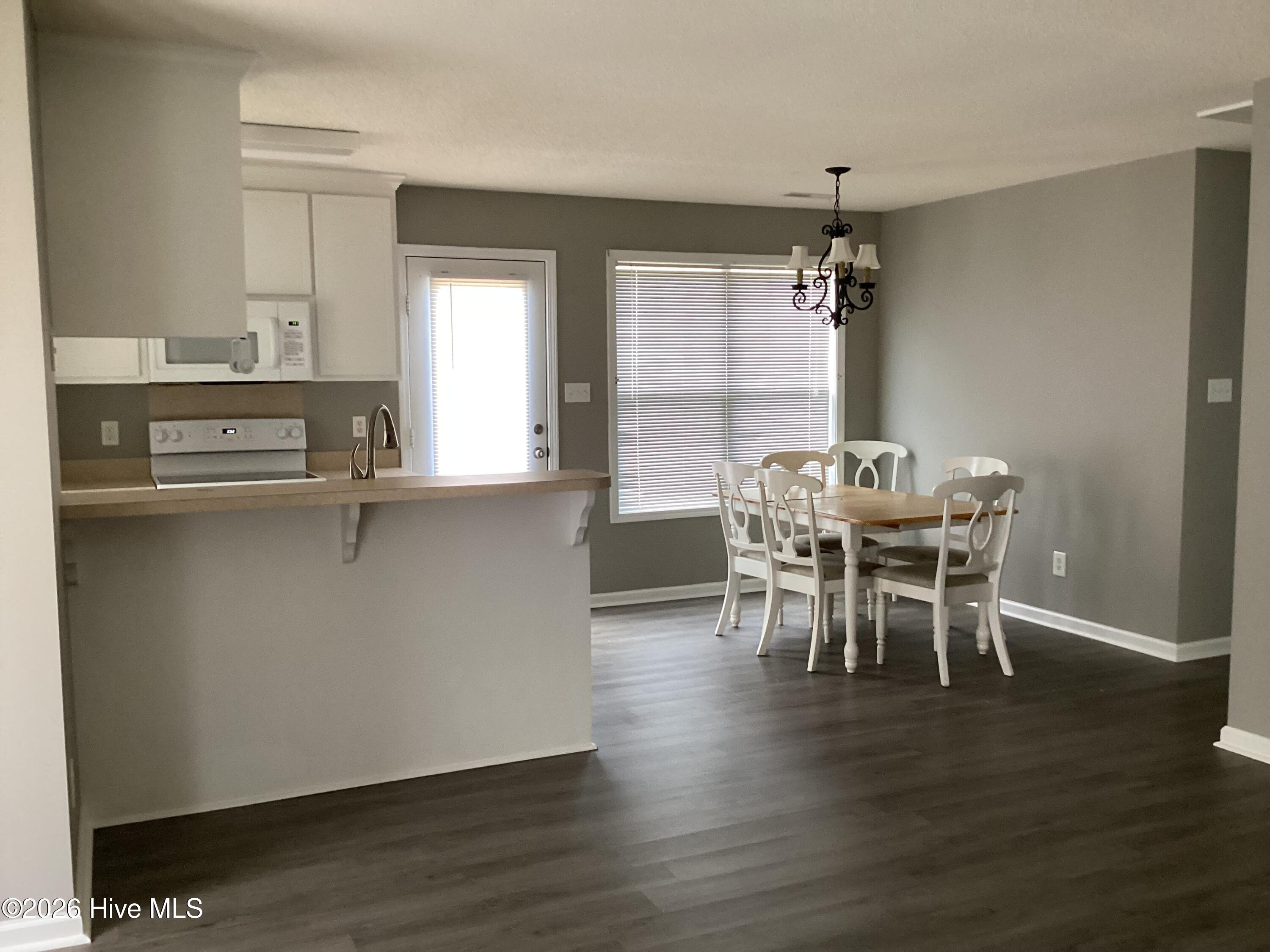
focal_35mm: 31
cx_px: 635
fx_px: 1137
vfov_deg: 45.4
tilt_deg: -4.9
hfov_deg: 58.4
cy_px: 476
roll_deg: +0.7
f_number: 2.4
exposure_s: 1/60
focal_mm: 3.3
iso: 320
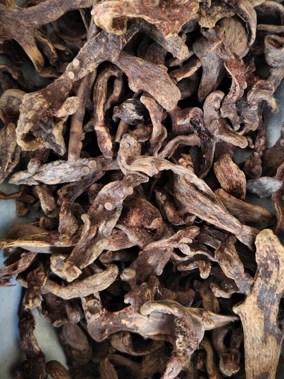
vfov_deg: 51.0
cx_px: 178
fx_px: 394
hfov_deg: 39.4
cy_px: 150
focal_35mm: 36
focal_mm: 5.56
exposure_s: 1/33.3
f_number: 1.88
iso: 918
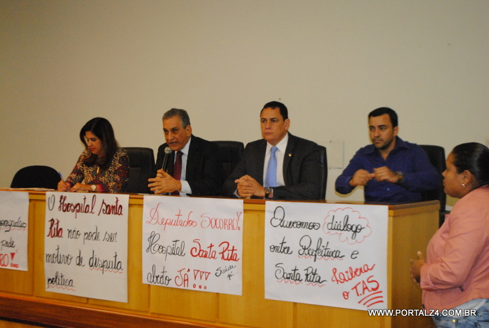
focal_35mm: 54
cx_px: 244
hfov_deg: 36.8
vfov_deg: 25.1
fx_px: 735
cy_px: 164
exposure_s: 1/30
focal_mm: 36
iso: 1600
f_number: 5
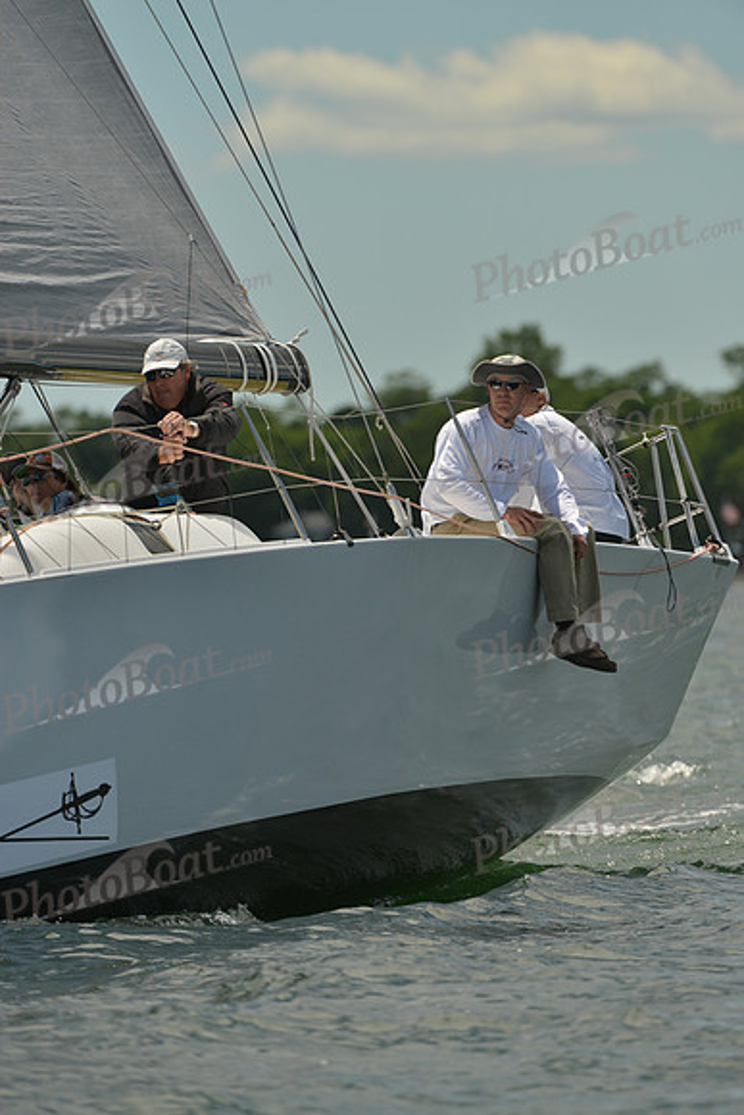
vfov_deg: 5.2
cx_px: 372
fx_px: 12392
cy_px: 558
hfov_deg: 3.4
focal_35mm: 400
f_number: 7.1
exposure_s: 1/1000
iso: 200
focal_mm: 400
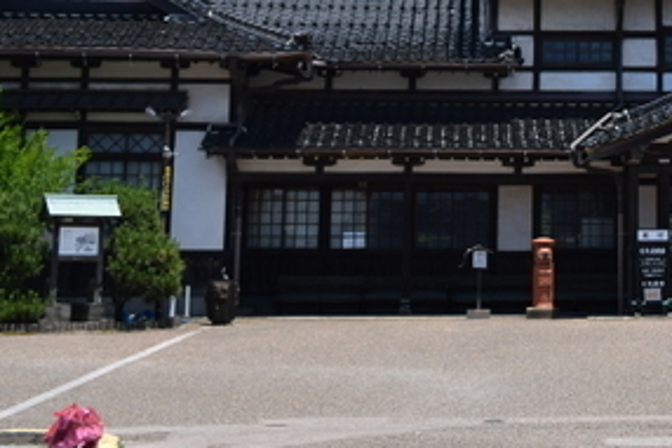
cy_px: -127
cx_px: 644
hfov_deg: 20.6
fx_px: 1800
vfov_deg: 13.7
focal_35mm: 96
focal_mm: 23
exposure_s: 1/1000
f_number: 5.6
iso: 100
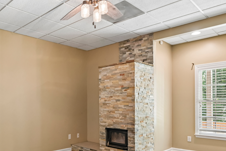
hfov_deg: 59.1
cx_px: 61
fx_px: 188
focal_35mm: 30
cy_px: 103
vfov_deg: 42.9
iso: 400
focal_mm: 16
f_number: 8
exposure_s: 1/3.33
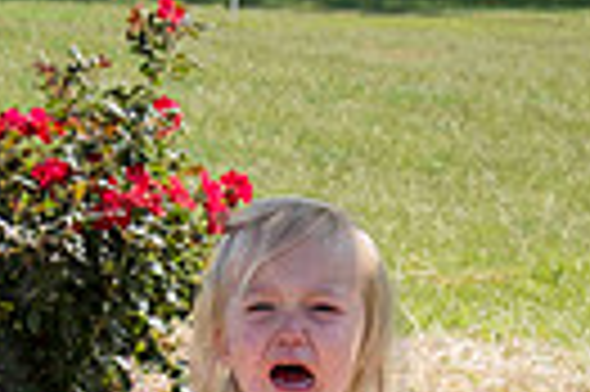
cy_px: 793
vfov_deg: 7.9
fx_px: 2701
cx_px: 212
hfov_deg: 12.5
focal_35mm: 165
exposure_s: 1/320
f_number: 11
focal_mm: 48
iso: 400
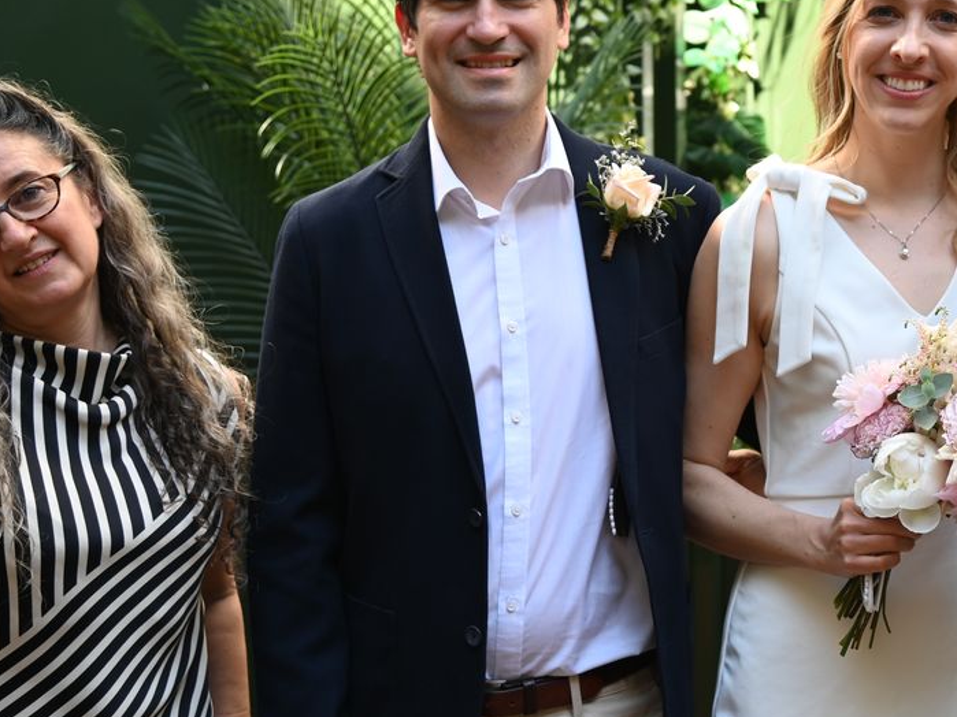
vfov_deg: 16.8
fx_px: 2432
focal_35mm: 88
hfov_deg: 22.1
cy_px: 311
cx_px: 694
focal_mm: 50
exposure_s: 1/250
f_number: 4
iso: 320
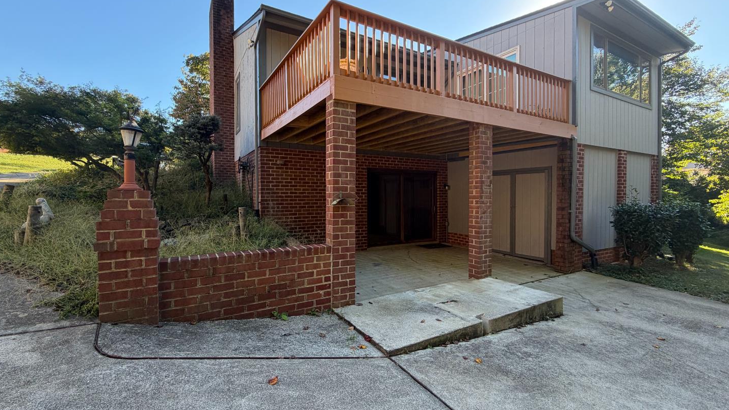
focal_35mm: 16
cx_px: 353
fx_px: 309
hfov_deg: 99.3
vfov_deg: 67.0
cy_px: 199
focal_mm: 2.22
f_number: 2.2
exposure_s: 1/198
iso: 64
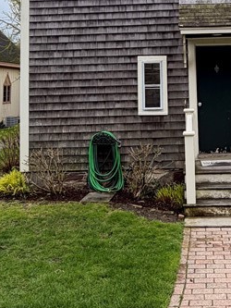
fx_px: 382
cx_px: 186
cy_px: 53
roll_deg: +1.6
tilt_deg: +6.0
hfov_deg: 32.7
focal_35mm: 43
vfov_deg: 41.5
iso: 40
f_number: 2.2
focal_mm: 2.22
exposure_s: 1/242
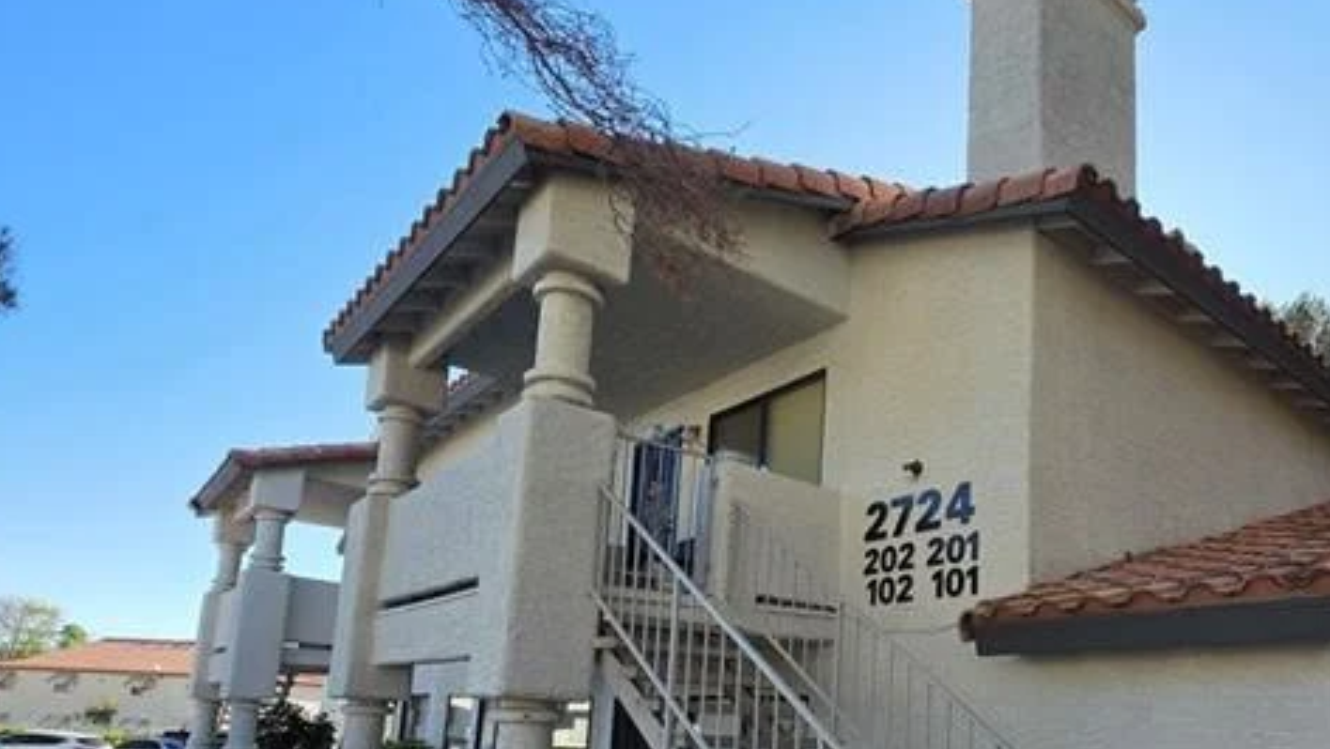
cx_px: 840
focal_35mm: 24
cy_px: 605
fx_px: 847
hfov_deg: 74.8
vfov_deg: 45.2
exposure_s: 1/939
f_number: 1.9
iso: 40
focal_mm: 2.2
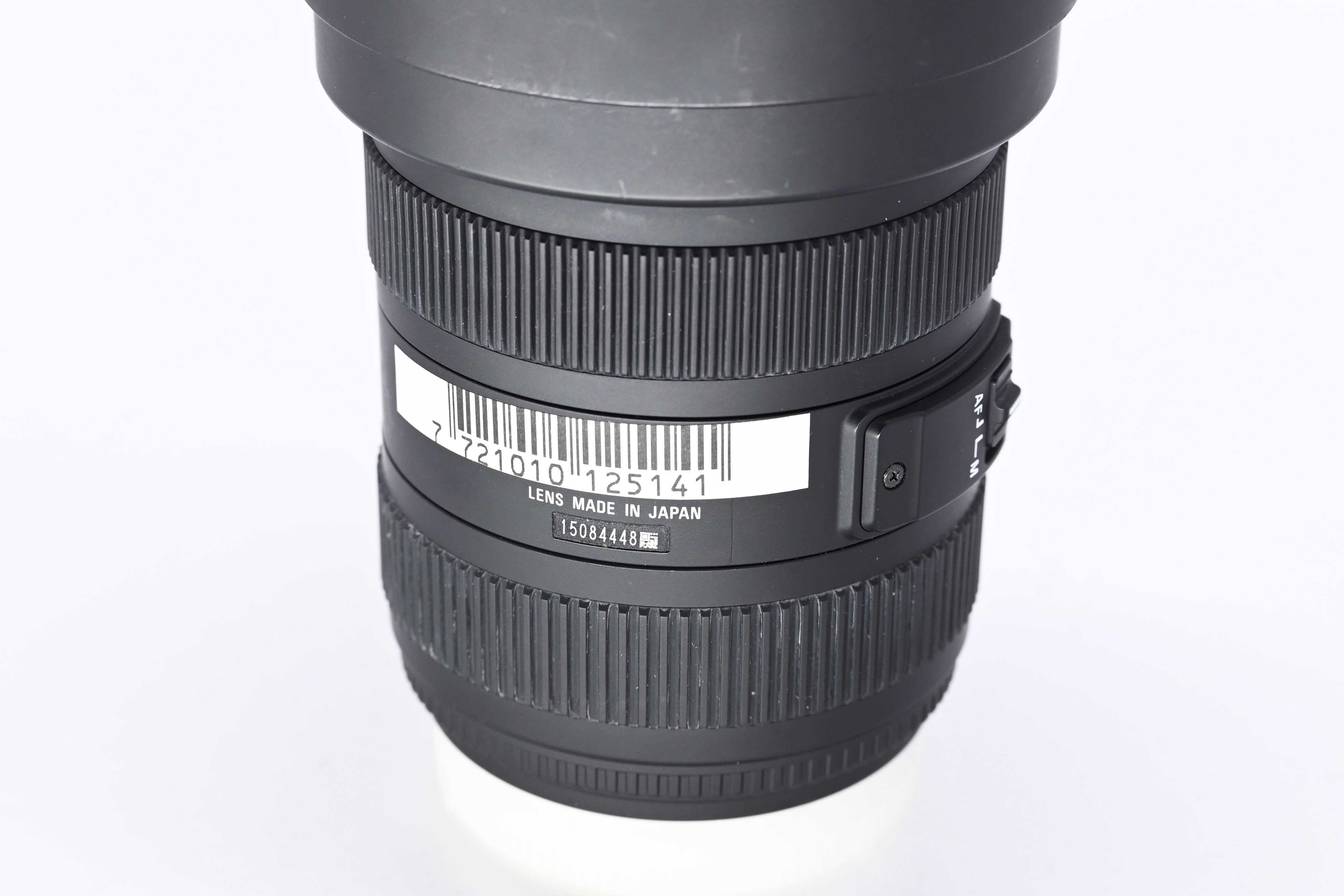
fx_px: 3024
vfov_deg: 16.9
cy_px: 448
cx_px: 672
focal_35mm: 81
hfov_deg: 25.1
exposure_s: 1/160
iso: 500
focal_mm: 54
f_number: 9
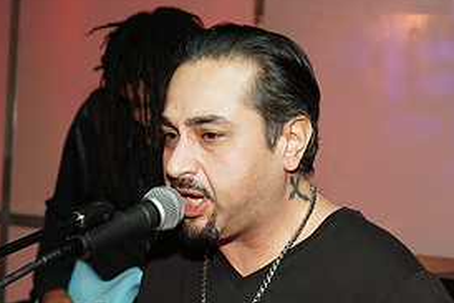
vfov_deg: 15.3
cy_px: 229
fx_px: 1123
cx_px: 207
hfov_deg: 22.8
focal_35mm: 89
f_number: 5
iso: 640
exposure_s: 1/80
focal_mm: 42
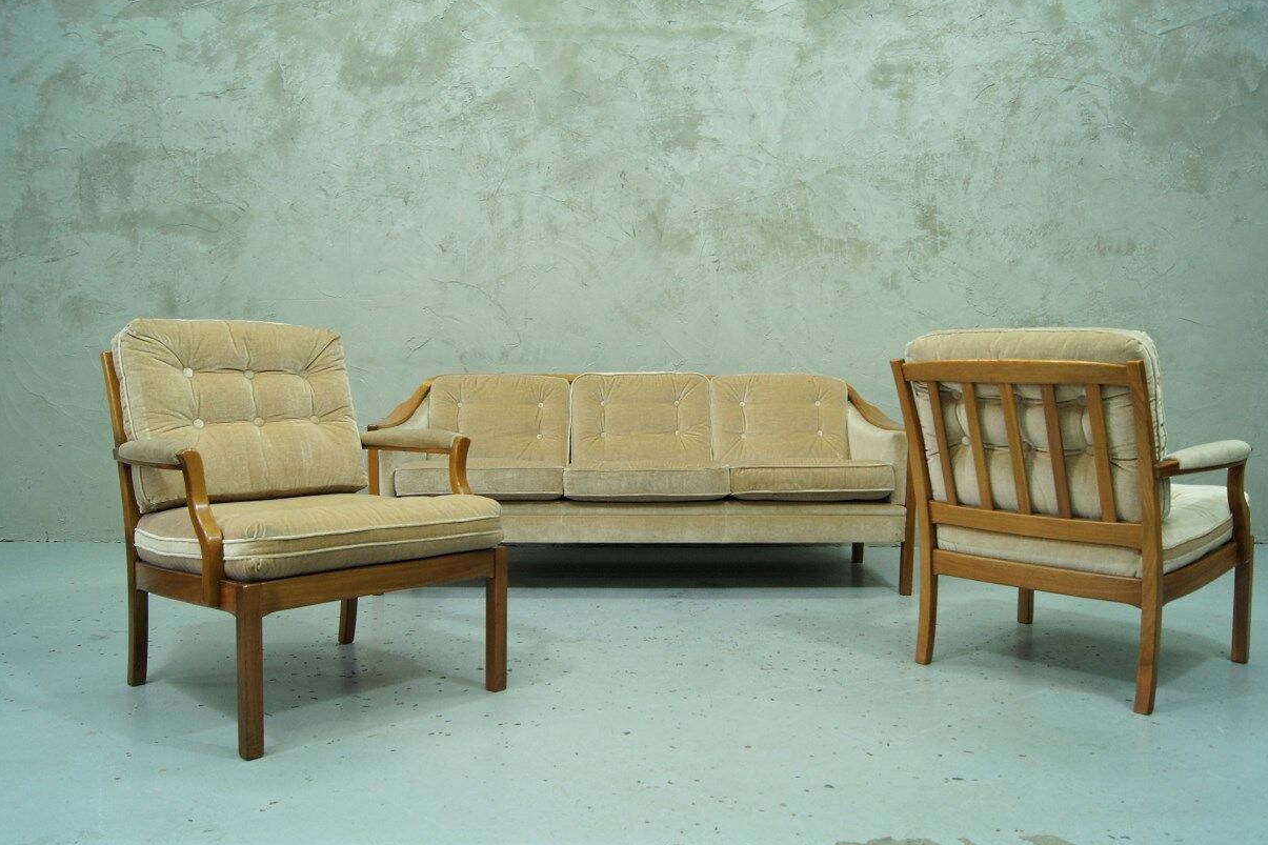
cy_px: 408
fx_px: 986
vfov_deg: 46.4
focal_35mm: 28
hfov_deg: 65.5
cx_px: 639
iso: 400
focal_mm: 18
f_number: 6.3
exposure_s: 1/15
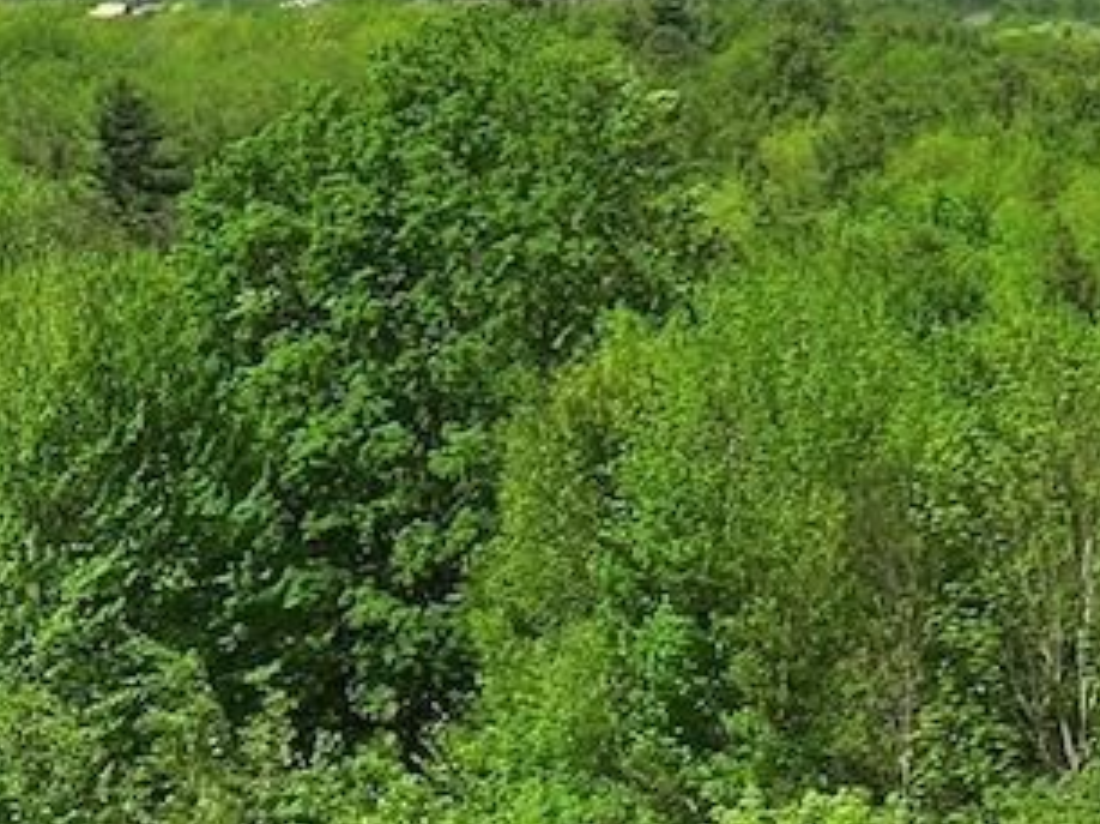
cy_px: 414
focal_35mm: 157
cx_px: 1948
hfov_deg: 11.7
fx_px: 4985
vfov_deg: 9.4
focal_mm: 12.3
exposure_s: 1/2500
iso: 110
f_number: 2.8
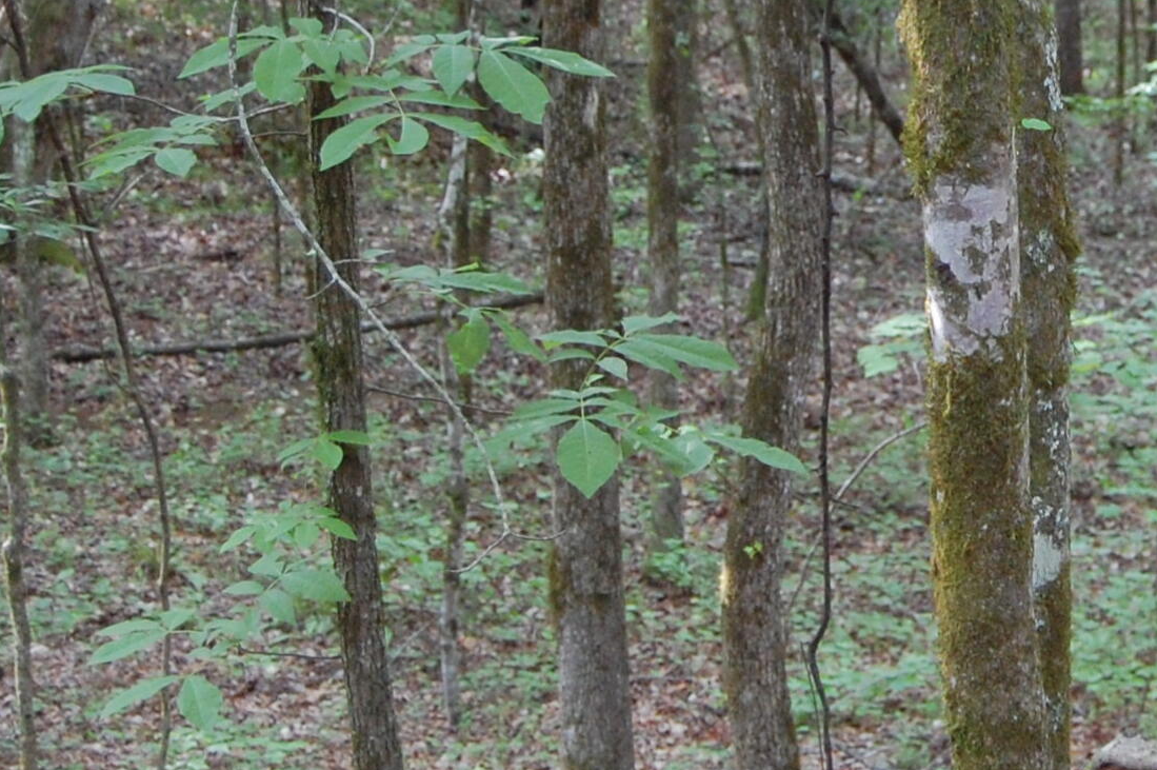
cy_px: 181
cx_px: 1055
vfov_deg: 10.4
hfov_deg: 15.5
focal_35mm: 131
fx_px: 4207
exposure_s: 1/30
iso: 800
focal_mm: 32
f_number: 4.5
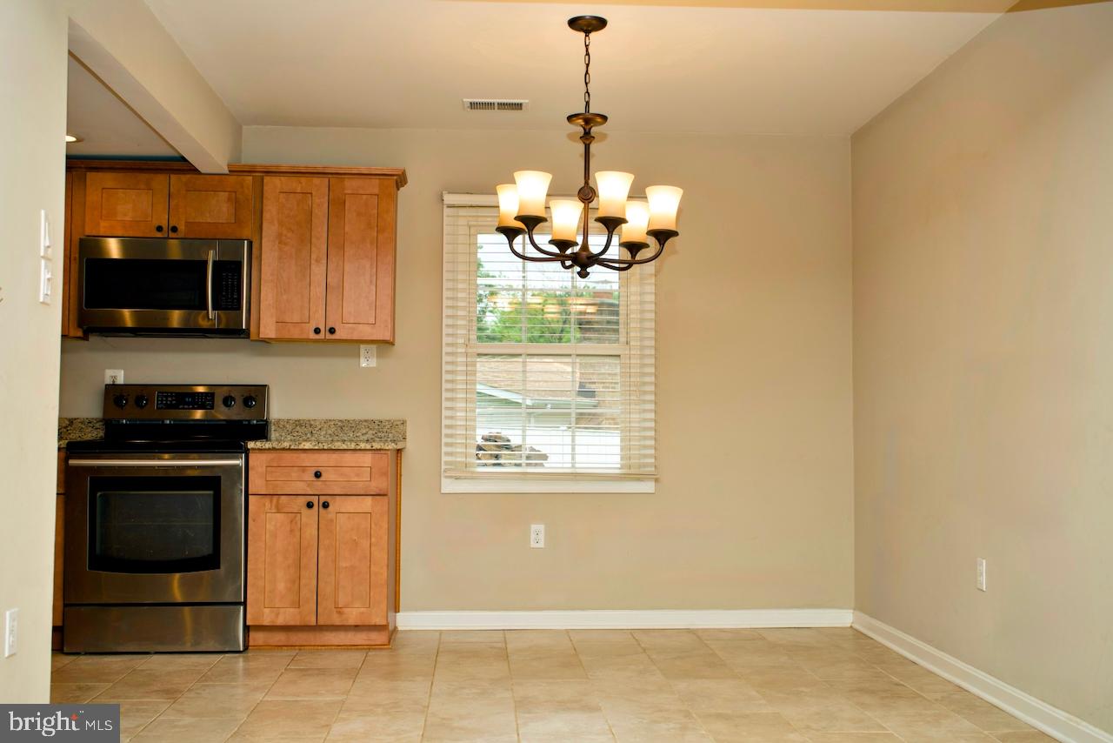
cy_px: 372
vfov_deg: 32.6
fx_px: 1268
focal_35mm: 41
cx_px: 556
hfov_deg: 47.4
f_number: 7.1
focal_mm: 41
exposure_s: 1/125
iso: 400
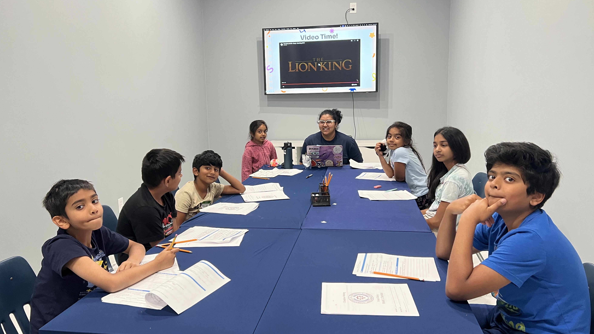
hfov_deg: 66.1
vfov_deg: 40.2
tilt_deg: -8.2
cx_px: 293
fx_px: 457
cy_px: 159
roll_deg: +1.0
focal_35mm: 29
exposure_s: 1/60
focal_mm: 5.7
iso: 125
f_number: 1.5
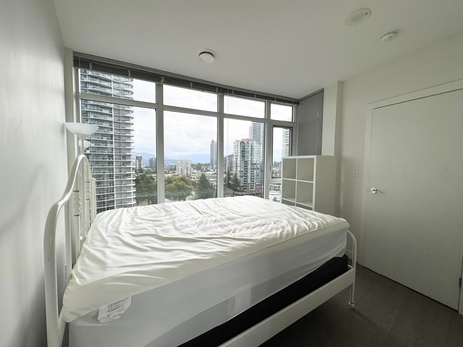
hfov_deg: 102.1
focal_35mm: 14
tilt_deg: -3.2
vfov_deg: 85.7
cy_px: 174
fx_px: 187
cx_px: 232
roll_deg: -1.0
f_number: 2.2
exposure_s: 1/362
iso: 40
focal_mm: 2.22
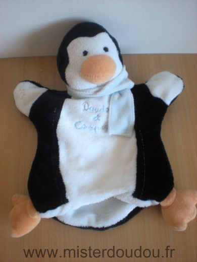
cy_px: 131
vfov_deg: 49.0
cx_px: 98
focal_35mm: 38
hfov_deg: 37.7
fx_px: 288
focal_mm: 6.3
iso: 200
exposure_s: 1/41.8
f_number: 3.1
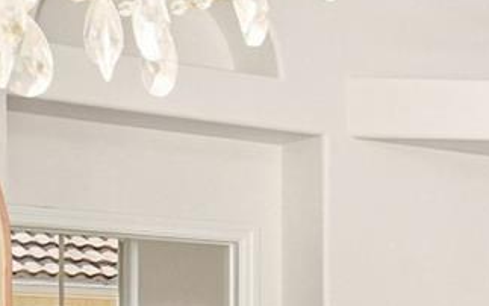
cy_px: 429
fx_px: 1613
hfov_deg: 13.6
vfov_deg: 10.5
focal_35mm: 121
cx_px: 1089
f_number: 8
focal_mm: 16
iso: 400
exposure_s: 1/125
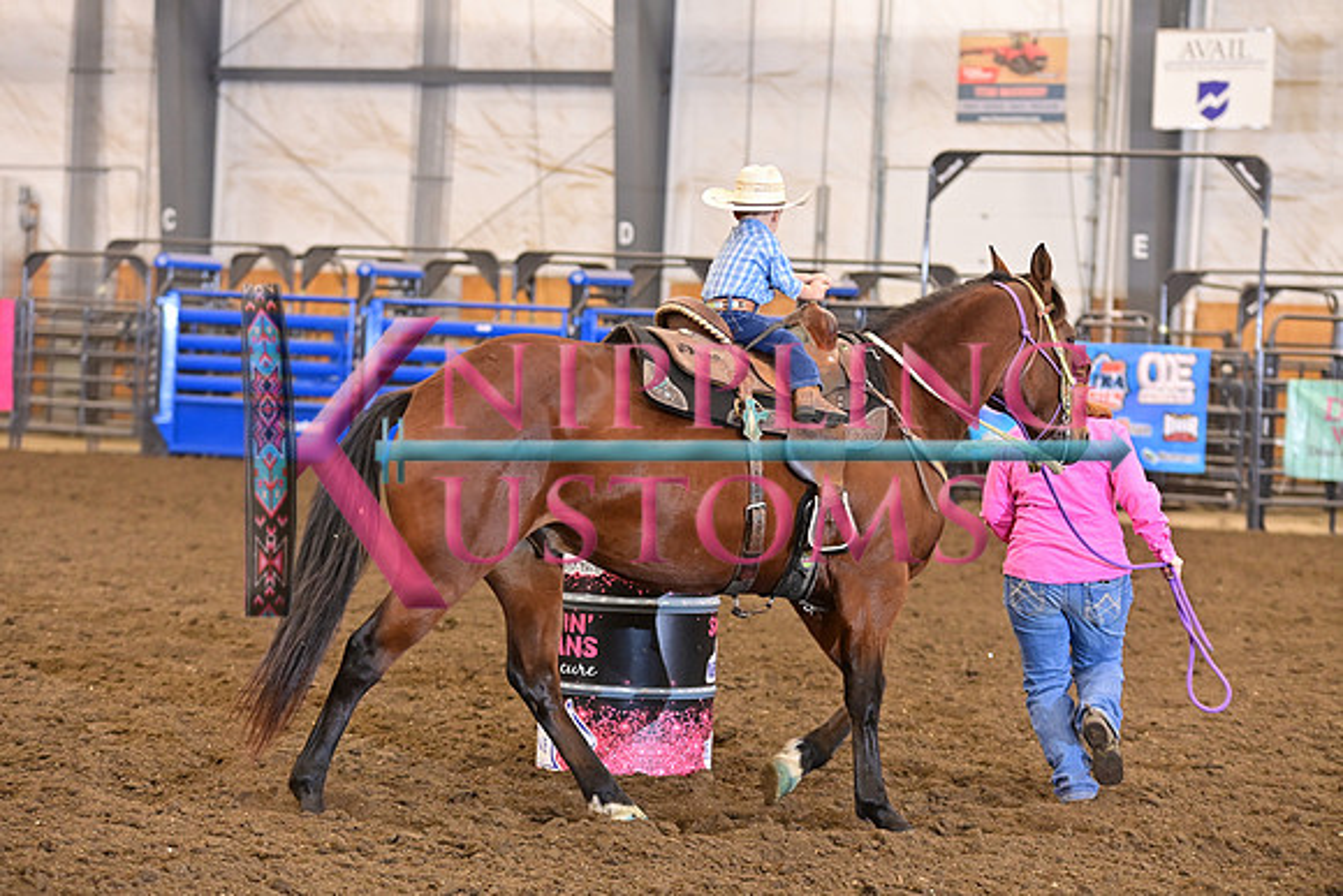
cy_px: 448
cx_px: 672
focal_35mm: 112
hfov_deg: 18.3
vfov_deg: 12.2
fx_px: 4179
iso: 2000
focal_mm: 112
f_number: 3.5
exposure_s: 1/250
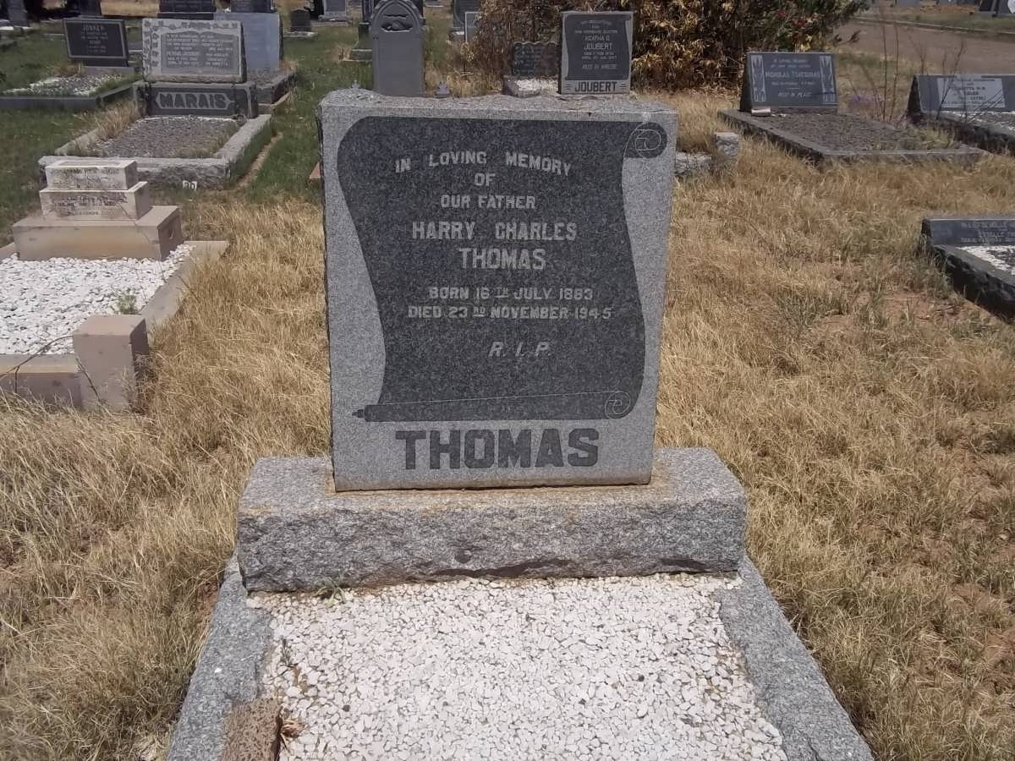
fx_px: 938
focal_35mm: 32
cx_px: 508
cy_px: 380
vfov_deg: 44.2
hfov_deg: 56.8
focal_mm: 5.7
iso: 80
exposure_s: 1/1000
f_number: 5.5
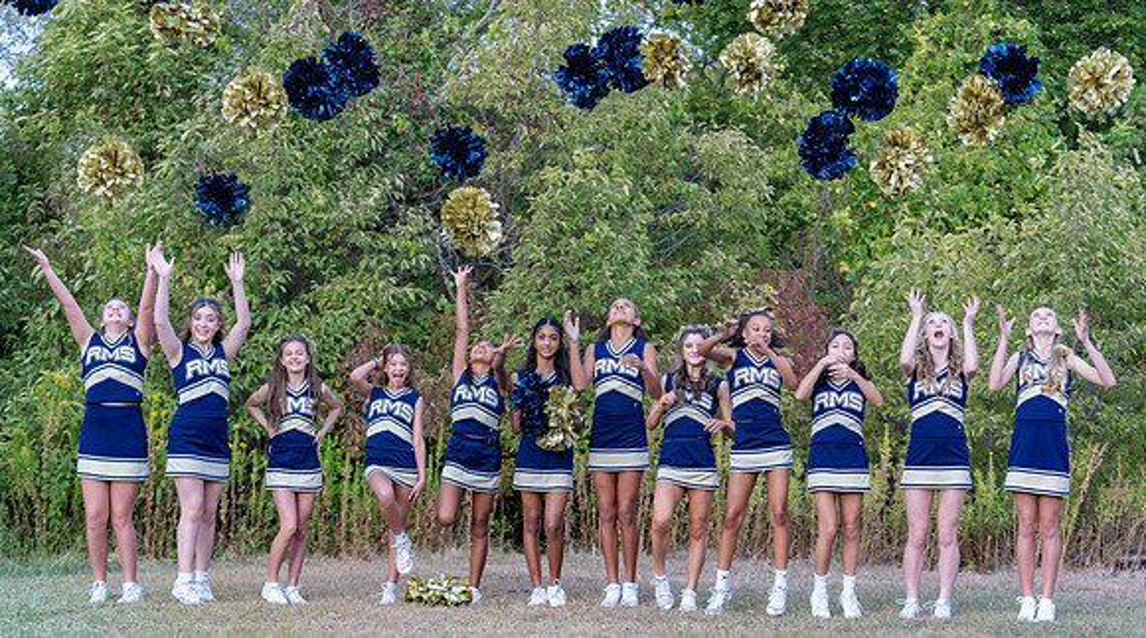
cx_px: 573
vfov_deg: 16.3
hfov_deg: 28.8
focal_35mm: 73
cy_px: 382
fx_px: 2228
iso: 400
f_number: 3.2
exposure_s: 1/1250
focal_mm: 70
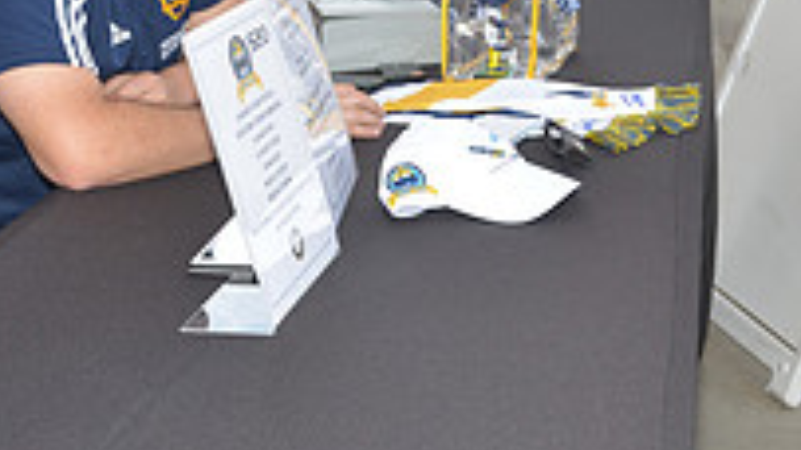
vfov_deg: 16.3
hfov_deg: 28.1
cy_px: -22
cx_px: 746
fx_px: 1529
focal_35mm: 72
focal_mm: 24
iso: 200
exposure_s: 1/125
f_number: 5.6
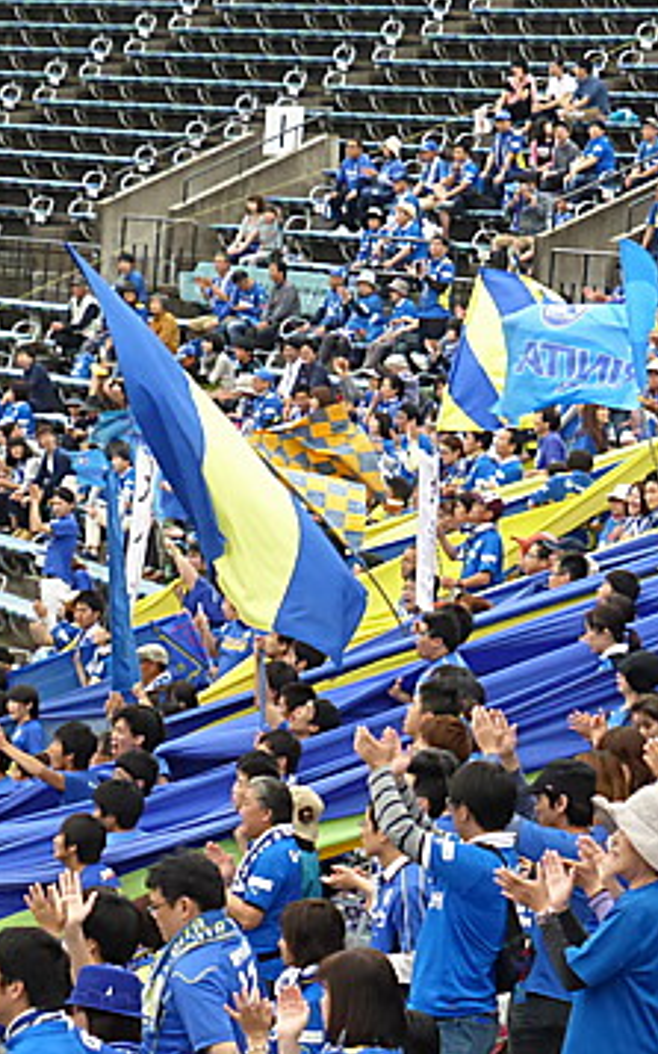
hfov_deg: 7.5
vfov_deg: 12.0
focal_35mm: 174
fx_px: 4994
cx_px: 637
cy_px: 526
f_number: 5.4
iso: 800
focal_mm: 21.8
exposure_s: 1/500
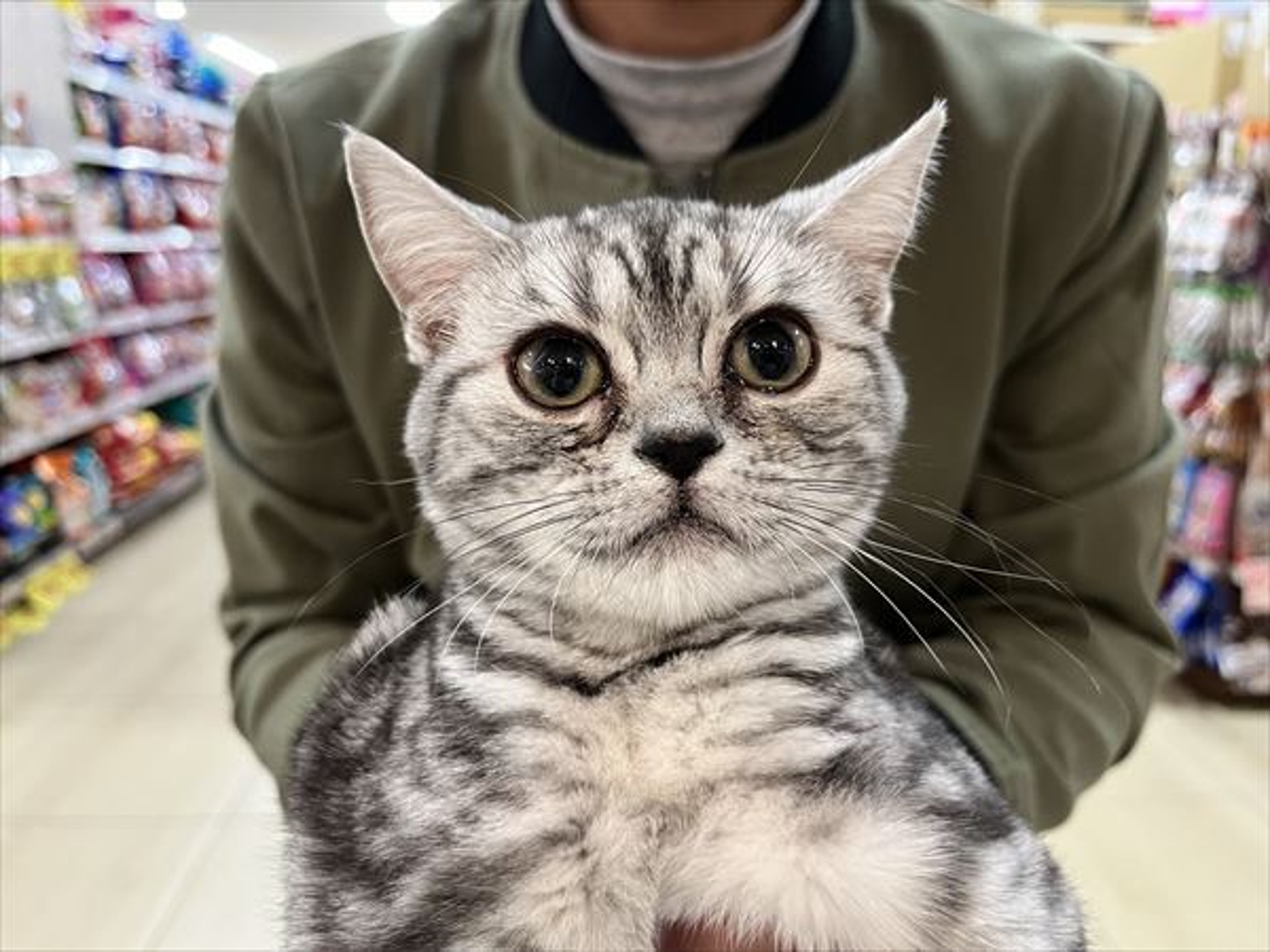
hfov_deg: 67.3
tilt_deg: -13.6
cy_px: 476
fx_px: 954
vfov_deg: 53.1
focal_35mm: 26
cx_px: 635
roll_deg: -0.7
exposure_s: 1/60
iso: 200
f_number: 1.6
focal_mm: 5.1
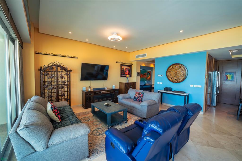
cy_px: 80
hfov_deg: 104.3
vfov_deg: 81.2
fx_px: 94
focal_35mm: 14
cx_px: 121
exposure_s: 1/45
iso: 400
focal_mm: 14
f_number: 5.6
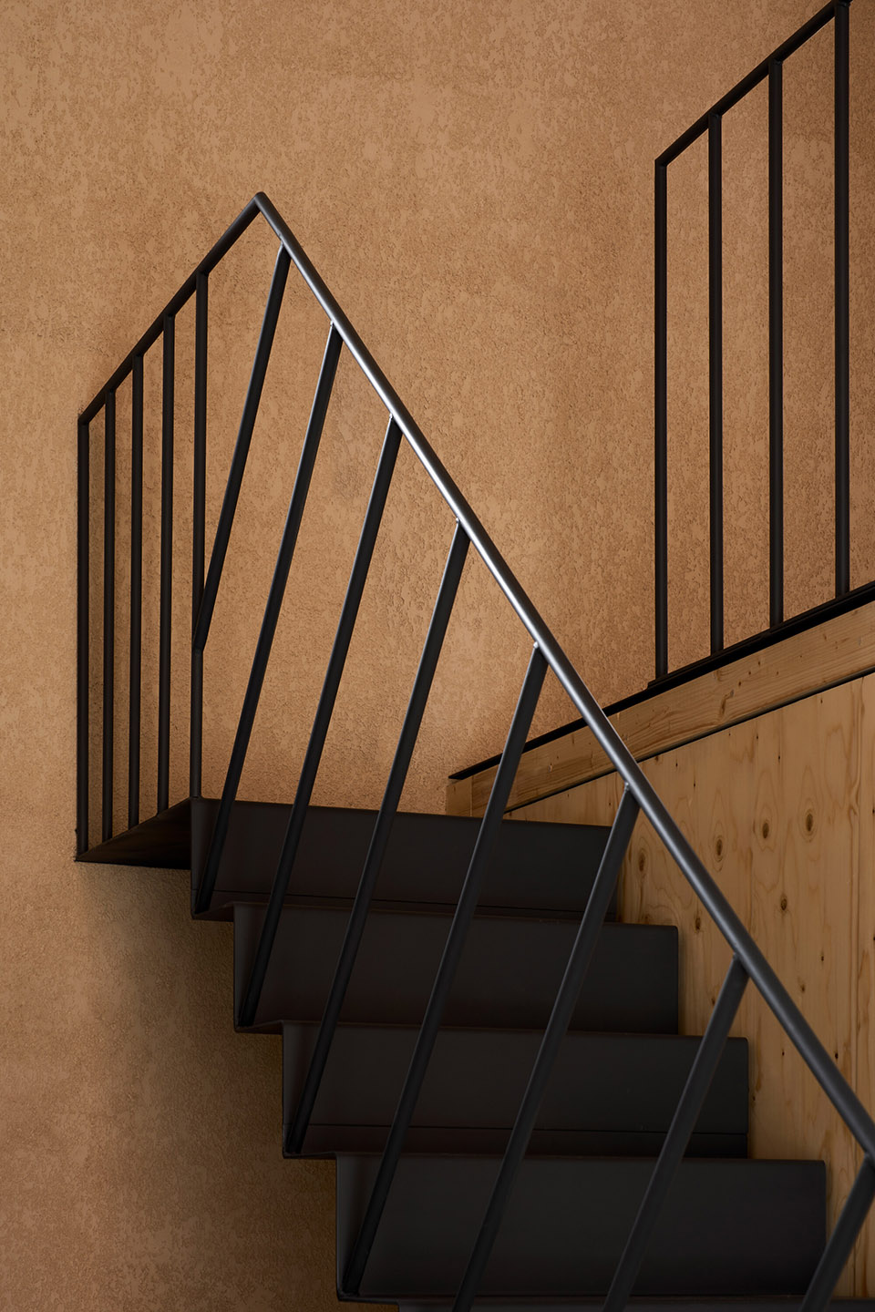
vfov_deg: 32.4
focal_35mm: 62
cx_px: 438
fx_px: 2260
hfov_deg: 21.9
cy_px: 656
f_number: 11
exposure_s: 1/1.25
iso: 100
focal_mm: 62
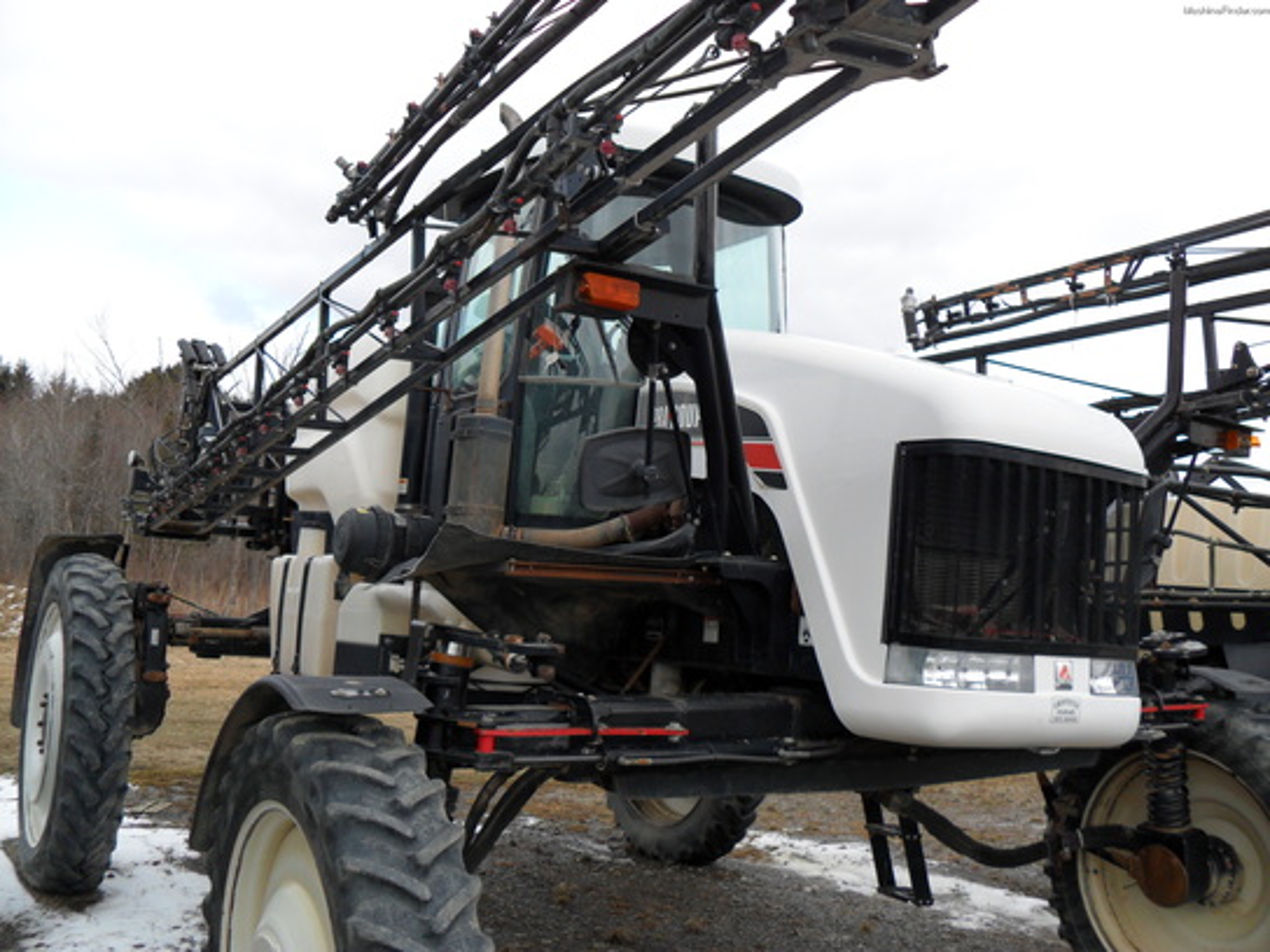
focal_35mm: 35
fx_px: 1284
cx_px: 635
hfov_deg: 52.6
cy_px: 476
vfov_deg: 40.7
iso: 80
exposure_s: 1/500
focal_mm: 6.3
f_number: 3
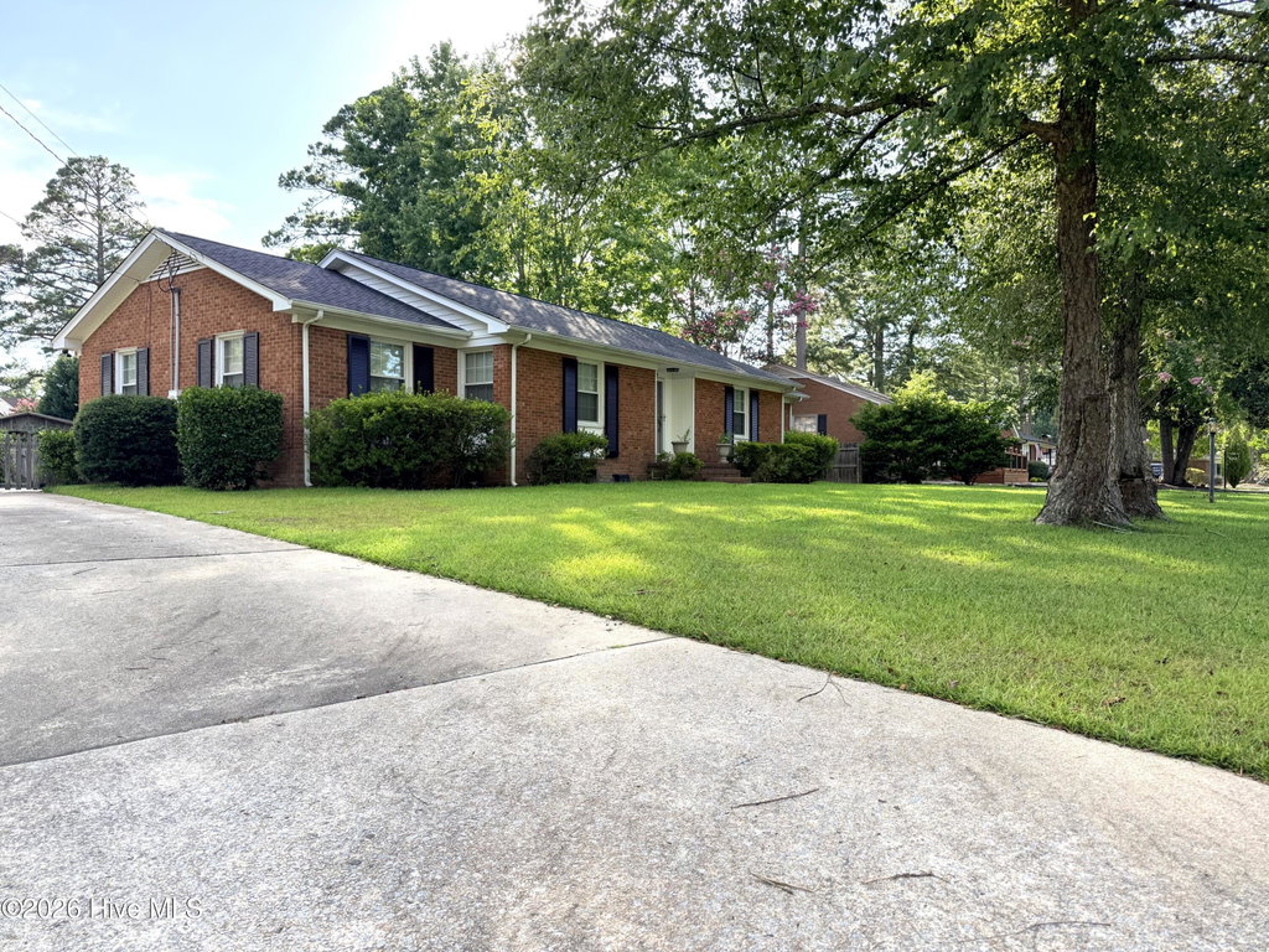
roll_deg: -0.3
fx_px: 880
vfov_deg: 56.8
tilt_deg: +0.2
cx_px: 634
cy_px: 476
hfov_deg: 71.6
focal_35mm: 24
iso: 100
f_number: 1.78
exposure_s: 1/888
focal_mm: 6.76
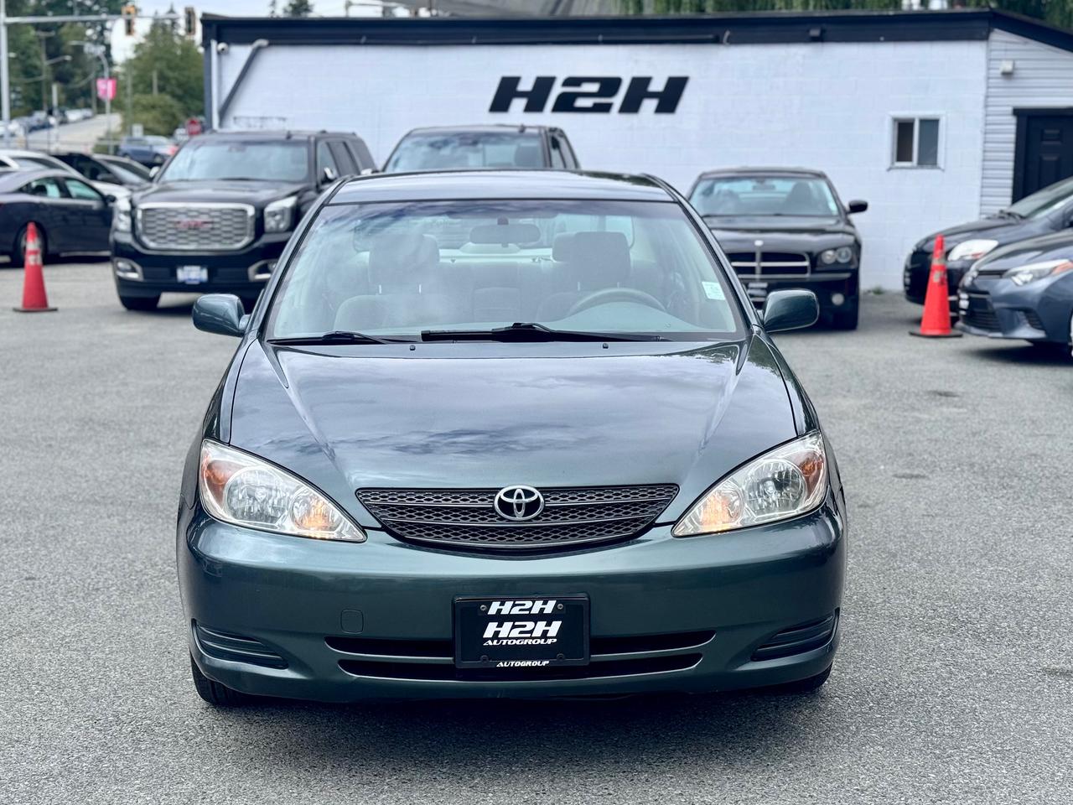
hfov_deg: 39.7
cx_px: 536
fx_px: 1488
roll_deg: -0.6
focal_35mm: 48
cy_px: 402
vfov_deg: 30.3
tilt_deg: -8.3
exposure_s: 1/3425
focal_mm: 6.76
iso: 64
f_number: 1.78
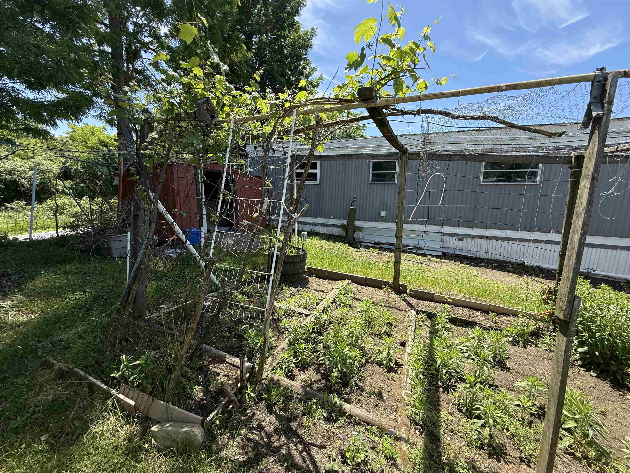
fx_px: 255
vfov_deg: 85.7
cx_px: 315
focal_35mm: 14
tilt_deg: -7.8
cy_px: 236
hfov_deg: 102.1
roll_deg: -2.5
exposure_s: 1/686
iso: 64
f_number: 2.2
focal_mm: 2.22
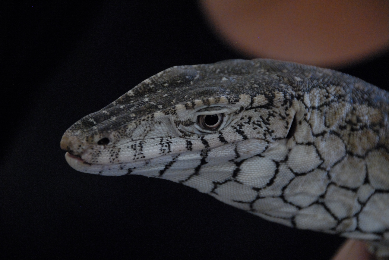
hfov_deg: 6.9
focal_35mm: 300
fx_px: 3245
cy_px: 130
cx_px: 194
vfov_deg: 4.6
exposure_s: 1/90
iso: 1600
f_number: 5.6
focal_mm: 200
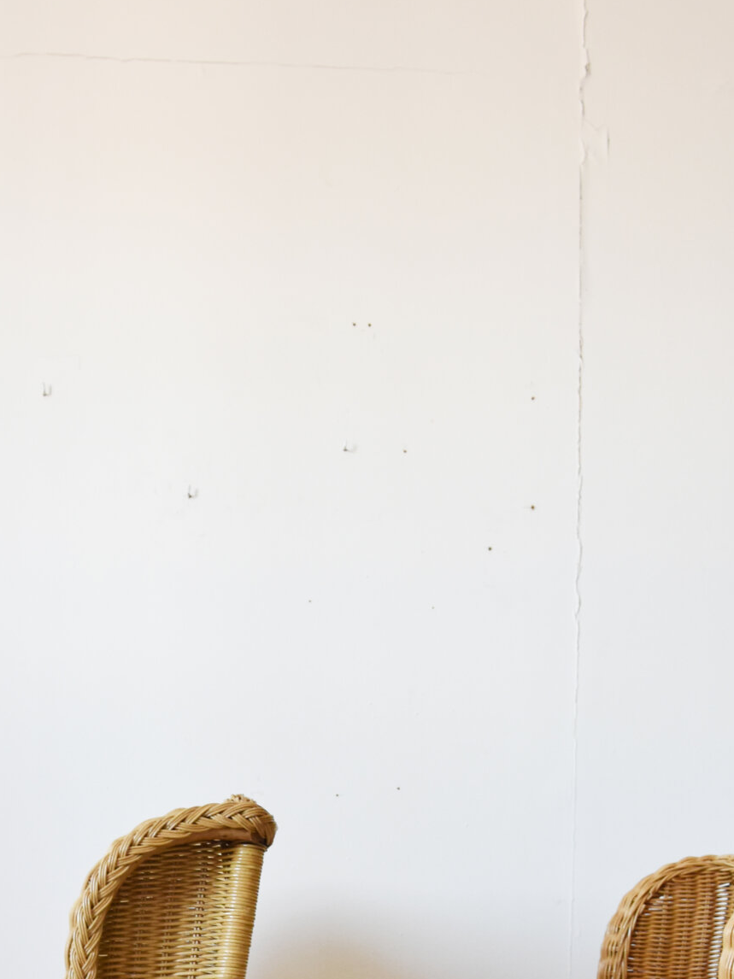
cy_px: 978
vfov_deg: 30.8
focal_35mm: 58
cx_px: 262
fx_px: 1640
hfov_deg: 25.1
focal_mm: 18
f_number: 4.5
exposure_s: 1/80
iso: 800
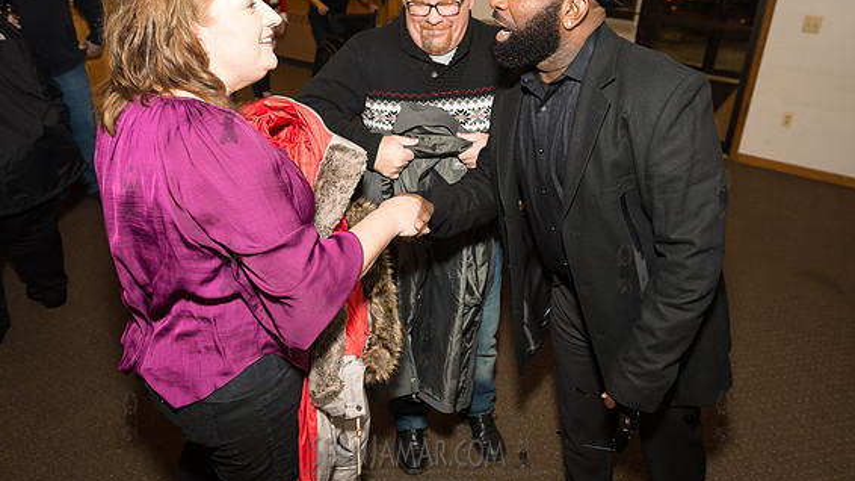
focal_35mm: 28
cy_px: 212
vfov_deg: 41.4
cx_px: 464
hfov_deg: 67.8
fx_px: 635
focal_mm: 24
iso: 1600
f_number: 4
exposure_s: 1/320
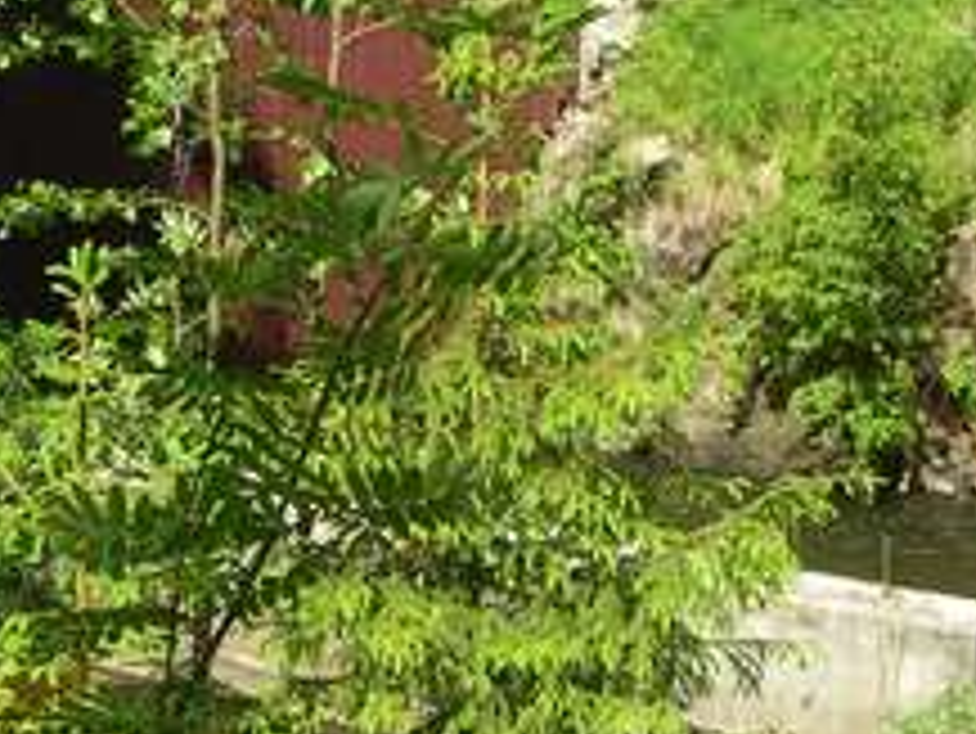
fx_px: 3160
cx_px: 112
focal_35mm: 112
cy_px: -329
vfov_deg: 12.6
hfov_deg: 17.3
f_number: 4.8
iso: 50
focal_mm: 7.8
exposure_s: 1/224
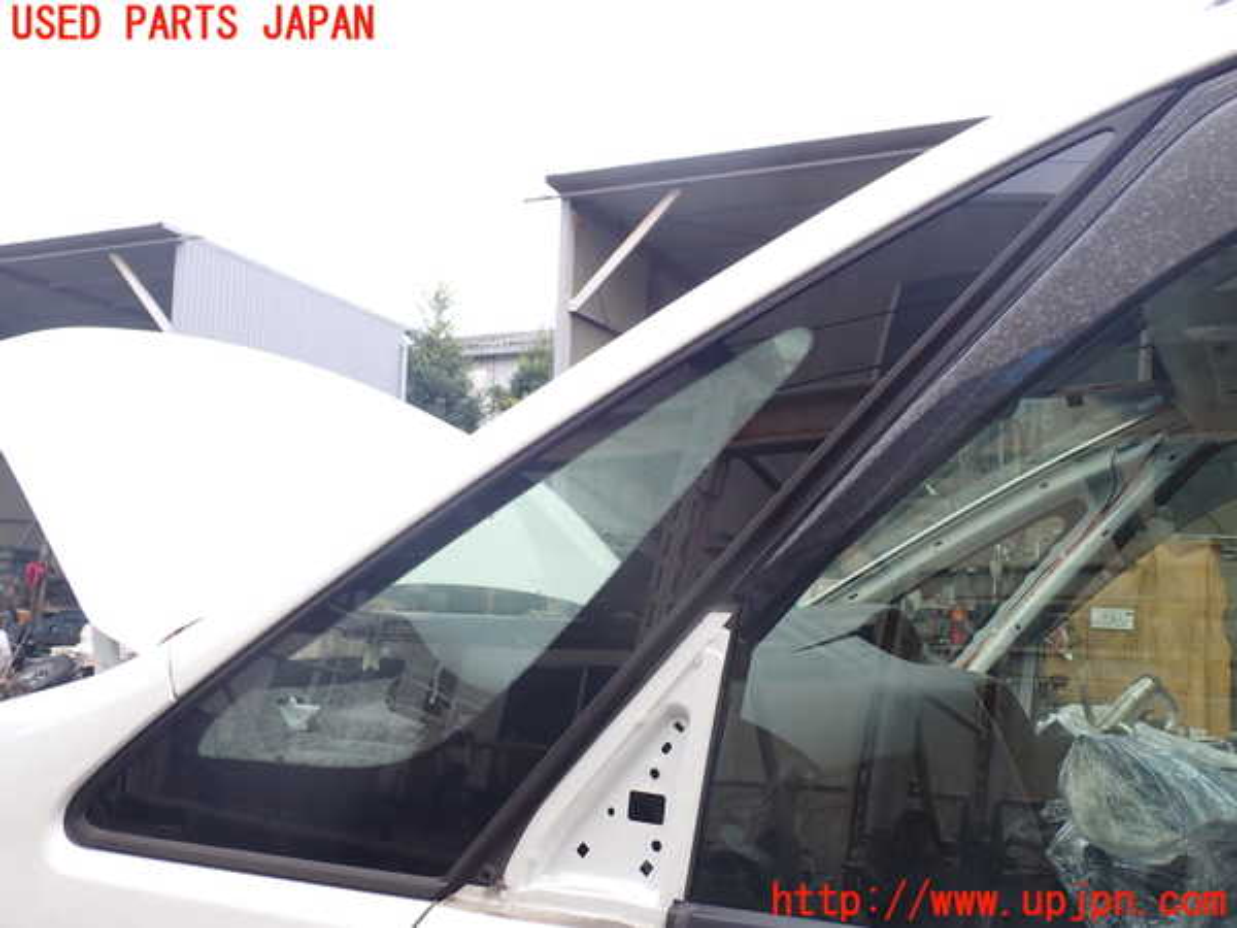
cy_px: 464
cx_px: 618
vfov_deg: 46.8
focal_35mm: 30
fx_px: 1072
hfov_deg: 60.0
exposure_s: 1/320
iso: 100
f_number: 3.2
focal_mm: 5.4
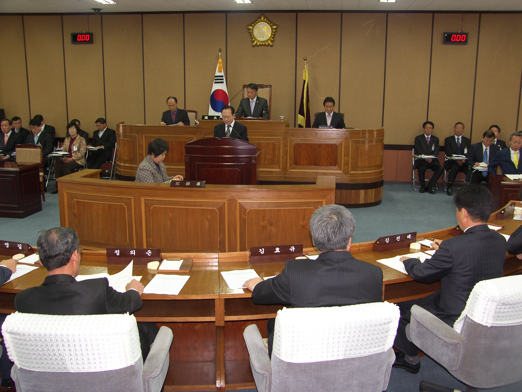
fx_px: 528
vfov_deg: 40.7
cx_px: 261
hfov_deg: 52.6
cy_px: 196
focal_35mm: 35
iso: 100
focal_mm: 9
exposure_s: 1/30
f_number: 2.5
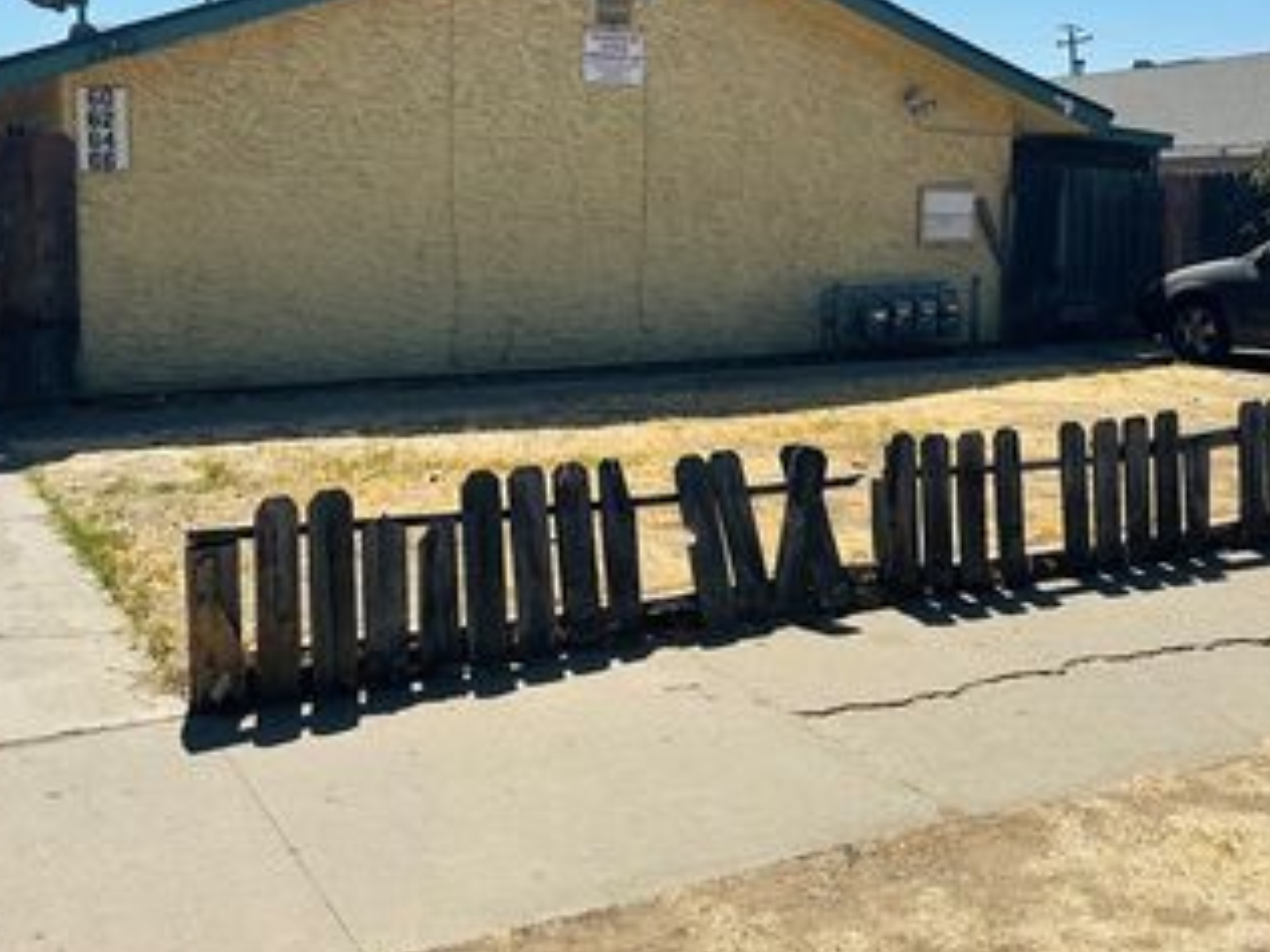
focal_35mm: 38
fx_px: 1394
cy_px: 311
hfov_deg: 48.9
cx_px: 559
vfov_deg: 37.3
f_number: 1.78
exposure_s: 1/6211
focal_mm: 6.86
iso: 80
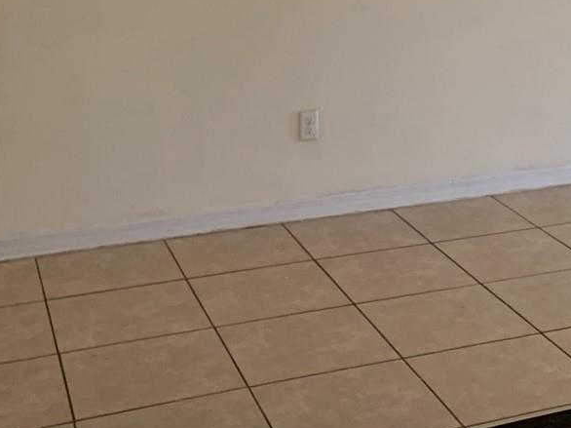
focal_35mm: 71
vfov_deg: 19.0
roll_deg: -0.5
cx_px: 503
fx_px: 1171
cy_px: -144
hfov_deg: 26.6
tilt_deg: -0.7
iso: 125
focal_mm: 4.25
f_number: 1.8
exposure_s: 1/60
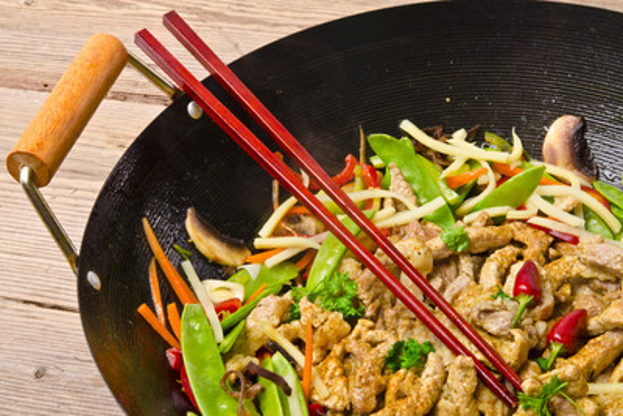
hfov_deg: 22.6
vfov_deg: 15.2
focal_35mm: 90
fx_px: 1558
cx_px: 312
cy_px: 208
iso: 100
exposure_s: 1/200
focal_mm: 60
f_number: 18
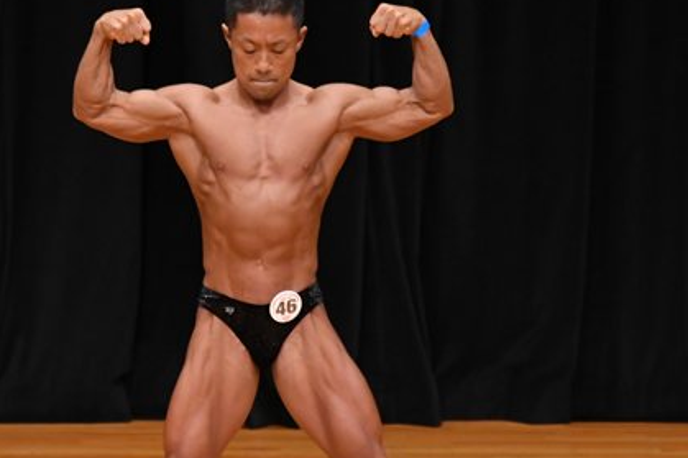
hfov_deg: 3.9
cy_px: 268
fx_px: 10067
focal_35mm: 527
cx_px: 208
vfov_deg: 2.6
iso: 3200
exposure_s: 1/400
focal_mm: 190
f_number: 5.6
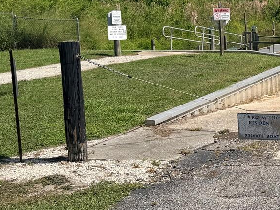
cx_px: 378
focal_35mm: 67
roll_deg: +1.2
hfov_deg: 24.7
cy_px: 53
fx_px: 542
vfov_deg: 21.8
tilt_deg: -7.4
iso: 80
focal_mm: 6.76
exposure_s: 1/6711
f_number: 1.78
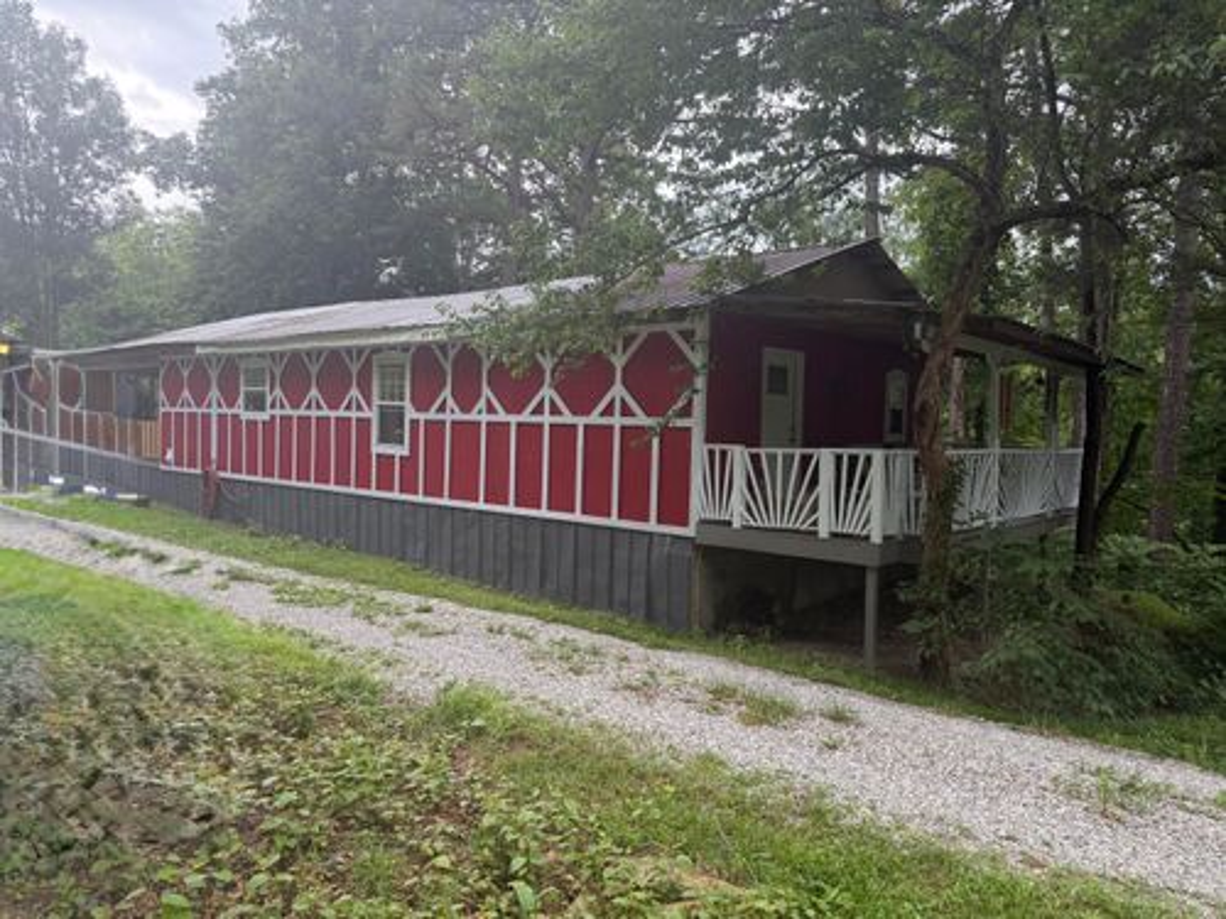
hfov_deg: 71.6
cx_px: 613
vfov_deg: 56.8
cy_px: 460
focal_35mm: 24
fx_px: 850
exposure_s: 1/433
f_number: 1.78
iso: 100
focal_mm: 6.76
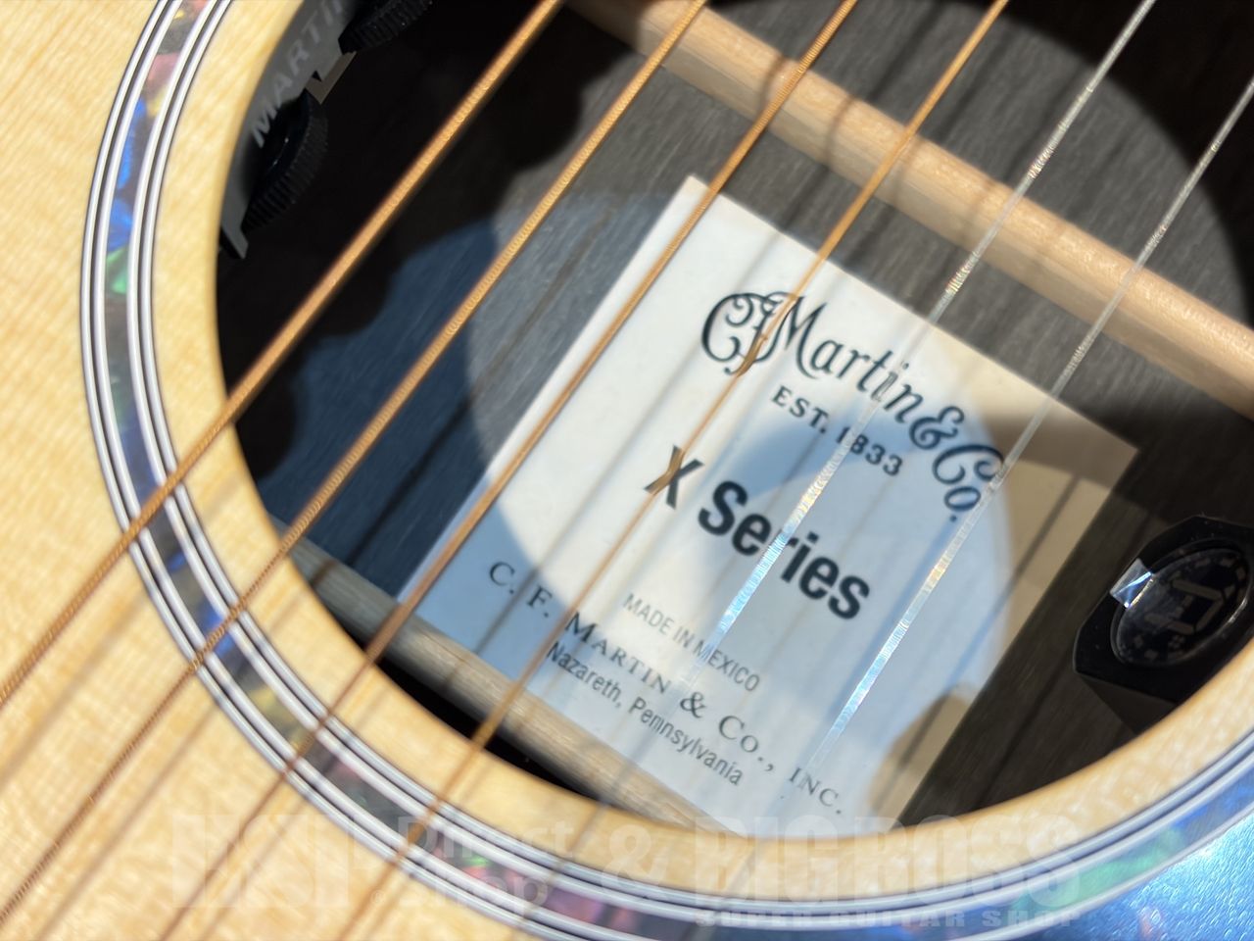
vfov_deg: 28.0
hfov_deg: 36.8
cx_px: 627
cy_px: 470
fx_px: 1884
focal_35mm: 52
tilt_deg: -75.5
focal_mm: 5.96
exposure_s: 1/40
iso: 100
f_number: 1.6
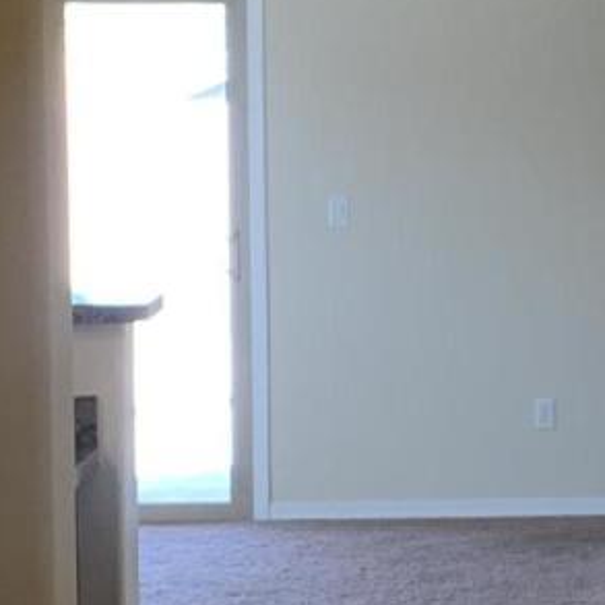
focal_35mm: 157
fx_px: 3104
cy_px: 332
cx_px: 518
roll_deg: +1.0
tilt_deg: -3.2
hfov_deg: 11.1
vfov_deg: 11.1
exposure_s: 1/60
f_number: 1.8
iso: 125
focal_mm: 4.25
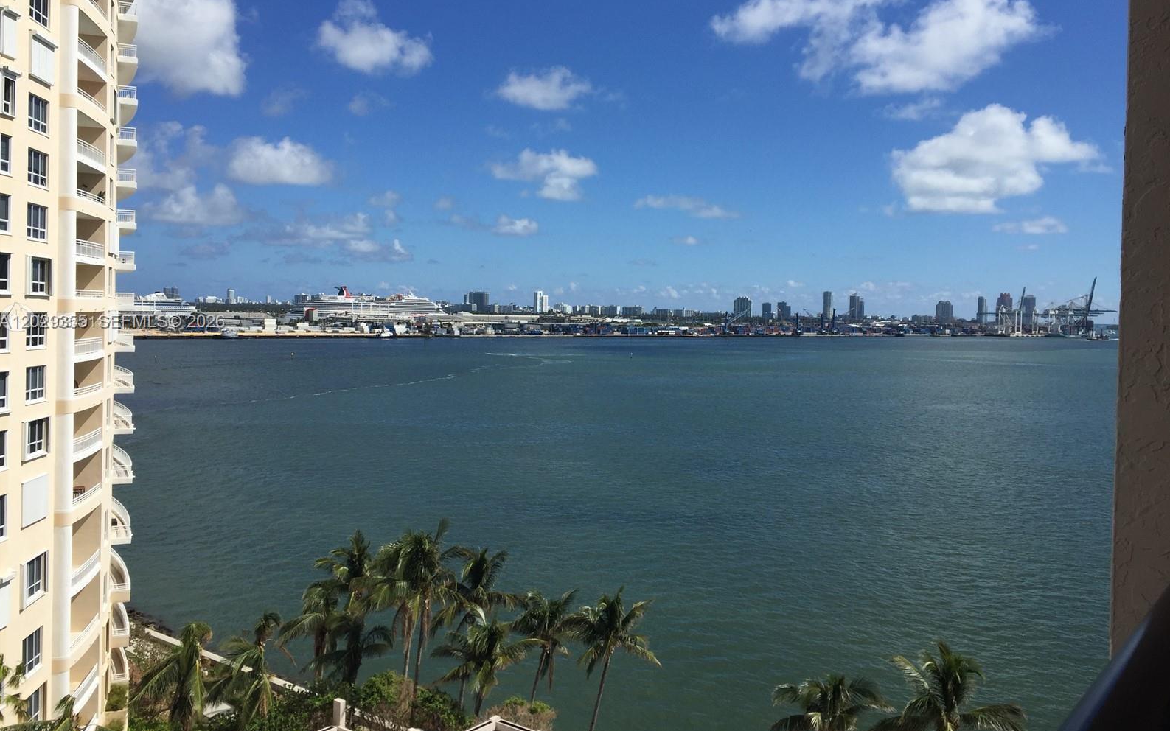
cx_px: 585
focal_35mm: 31
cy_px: 323
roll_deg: -1.2
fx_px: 989
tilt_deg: -1.4
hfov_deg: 61.2
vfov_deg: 40.5
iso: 32
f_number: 2.2
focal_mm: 4.15
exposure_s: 1/3300
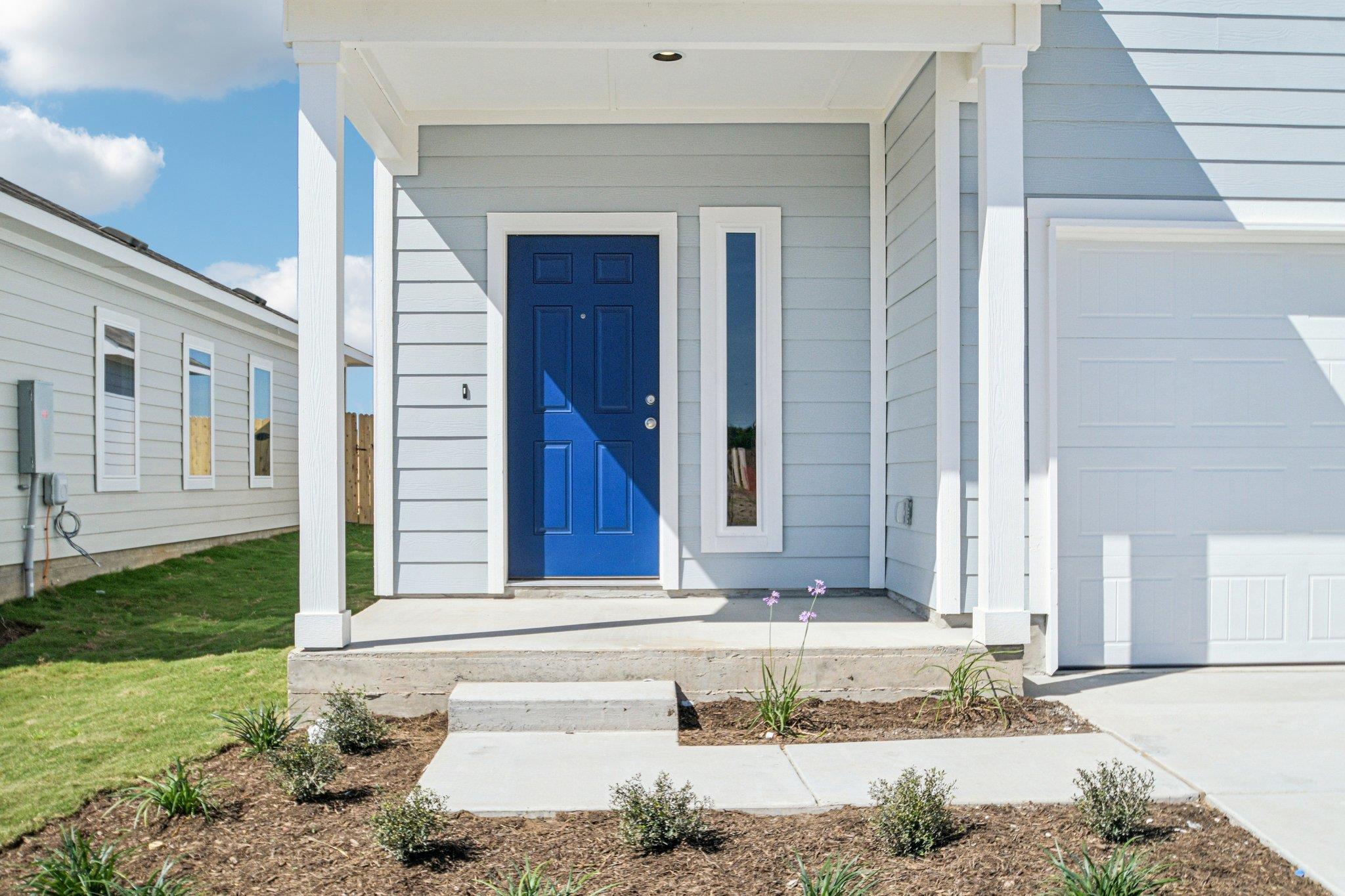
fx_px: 1345
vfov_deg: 36.9
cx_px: 672
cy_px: 448
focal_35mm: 36
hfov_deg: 53.1
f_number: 8
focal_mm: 24
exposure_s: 1/1000
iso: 400
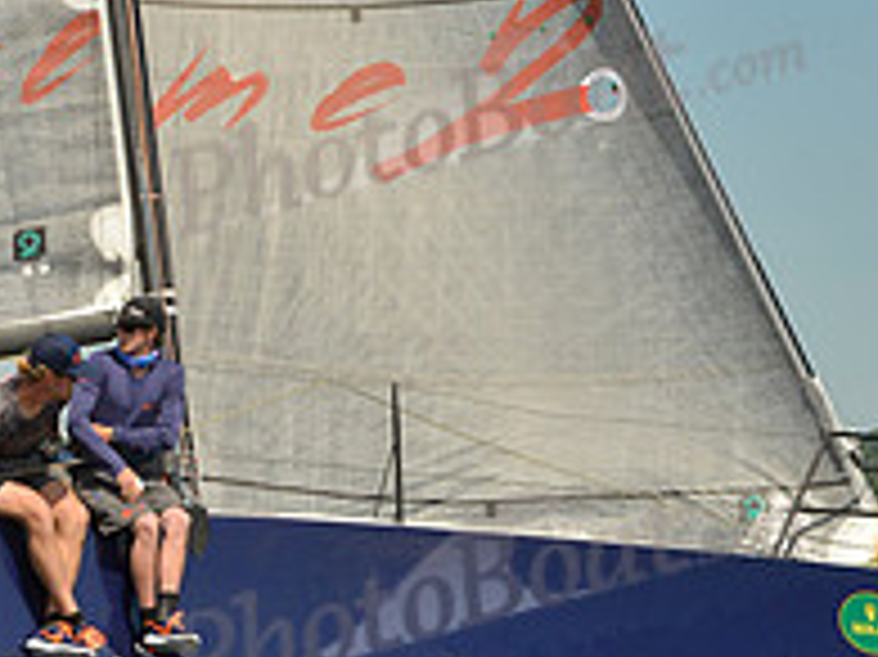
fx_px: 5070
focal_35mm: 200
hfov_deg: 9.8
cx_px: -59
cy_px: 416
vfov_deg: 7.4
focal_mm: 70
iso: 280
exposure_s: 1/1600
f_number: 8
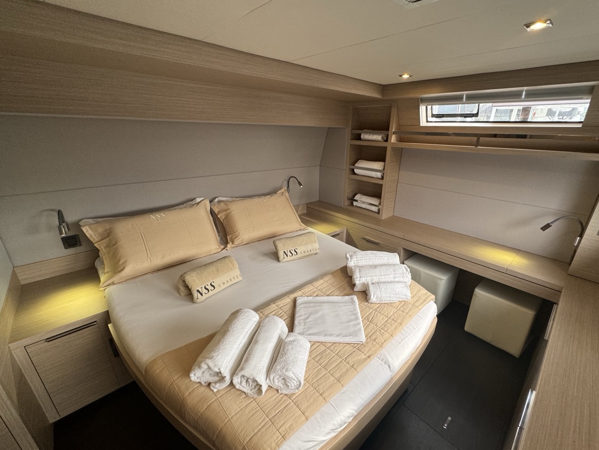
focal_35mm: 15
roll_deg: -1.2
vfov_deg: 81.7
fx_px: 260
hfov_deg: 98.0
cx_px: 319
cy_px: 229
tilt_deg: -21.6
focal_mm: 2.22
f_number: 2.2
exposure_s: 1/99
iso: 160
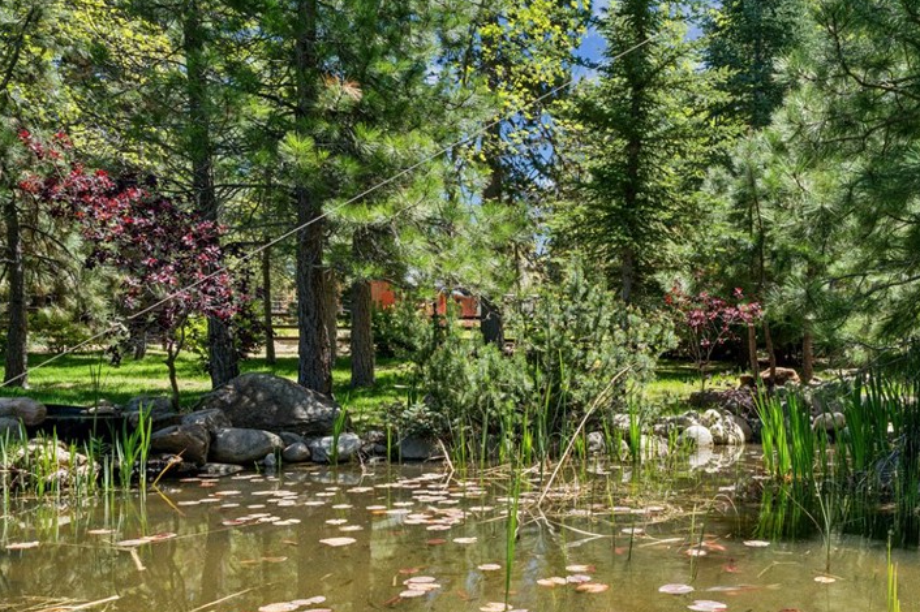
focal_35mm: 29
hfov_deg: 61.1
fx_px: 748
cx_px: 637
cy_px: 398
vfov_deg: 44.0
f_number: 22
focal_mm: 20.2
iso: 100
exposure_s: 1/6
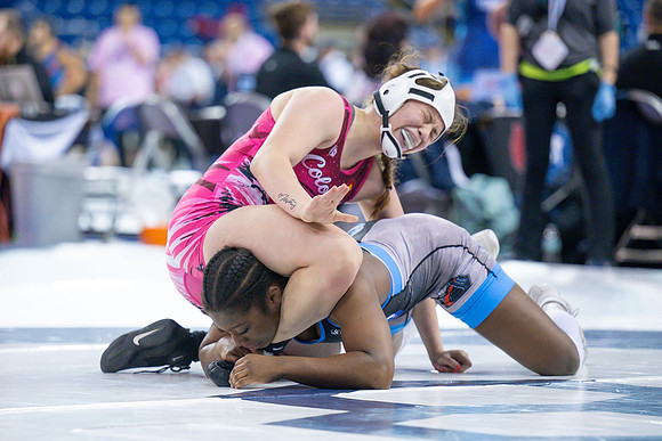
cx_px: 308
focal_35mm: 212
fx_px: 3893
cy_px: 289
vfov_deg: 6.5
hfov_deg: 9.7
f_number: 2.8
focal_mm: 155
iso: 3200
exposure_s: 1/800
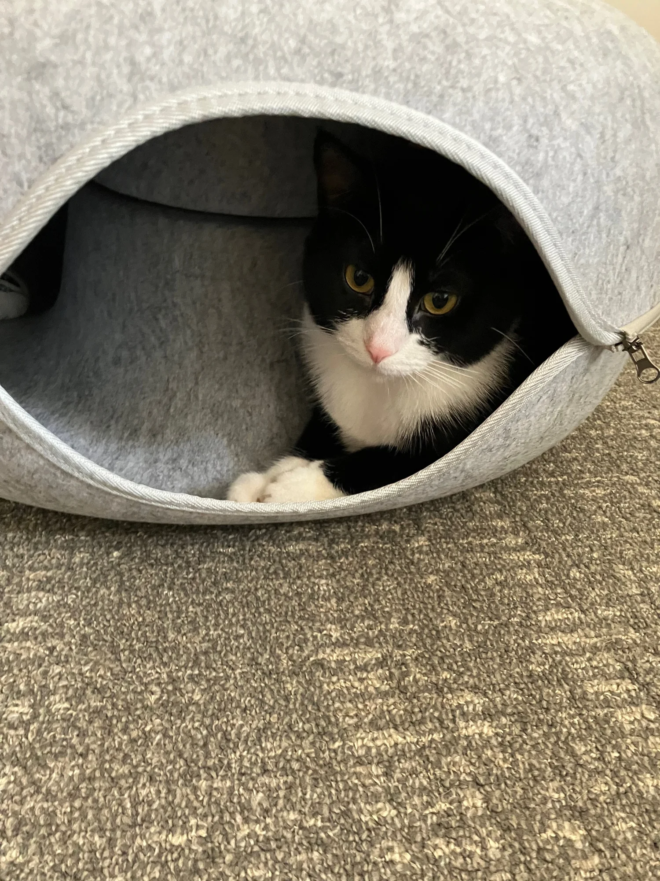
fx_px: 712
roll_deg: -6.4
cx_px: 330
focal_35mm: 28
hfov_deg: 49.7
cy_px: 440
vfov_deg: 63.4
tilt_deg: -33.0
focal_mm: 3.99
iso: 400
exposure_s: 1/40
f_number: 1.8
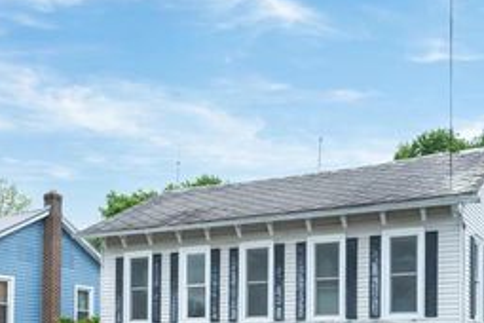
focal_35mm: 49
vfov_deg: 25.6
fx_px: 659
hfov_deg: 40.0
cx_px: 306
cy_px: 349
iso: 100
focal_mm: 12.29
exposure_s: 1/120
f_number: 7.1
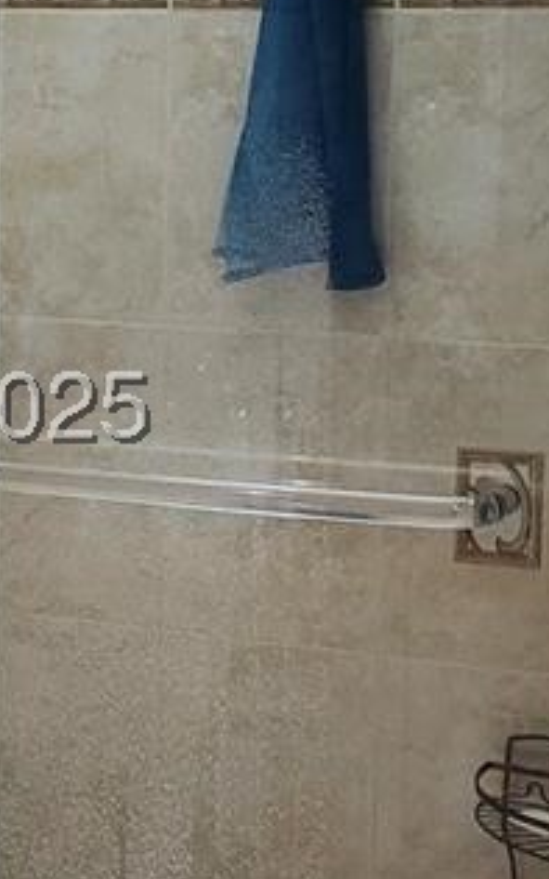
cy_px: 424
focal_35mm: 105
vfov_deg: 19.8
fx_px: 2512
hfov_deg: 12.3
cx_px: -6
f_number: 2.4
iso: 250
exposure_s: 1/60
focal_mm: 4.3
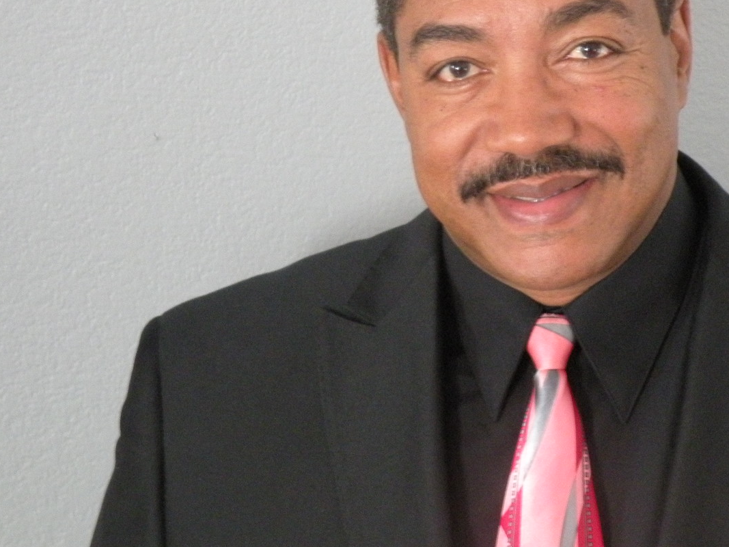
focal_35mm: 114
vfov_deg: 13.0
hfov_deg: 17.2
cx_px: 538
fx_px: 2401
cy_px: 191
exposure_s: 1/8
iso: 448
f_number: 4
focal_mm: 13.4
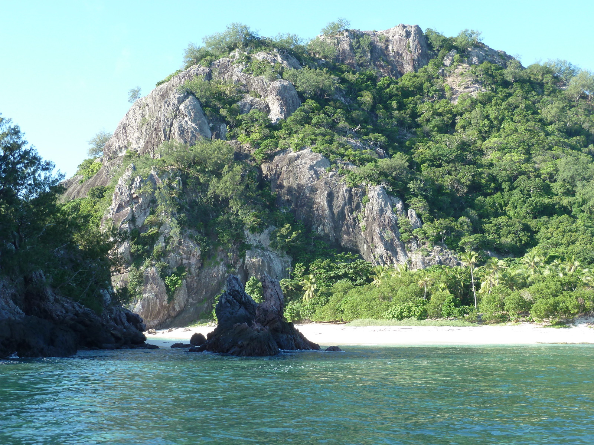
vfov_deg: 32.9
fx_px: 755
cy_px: 222
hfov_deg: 42.9
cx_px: 297
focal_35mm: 44
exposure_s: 1/125
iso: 80
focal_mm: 7.3
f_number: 4
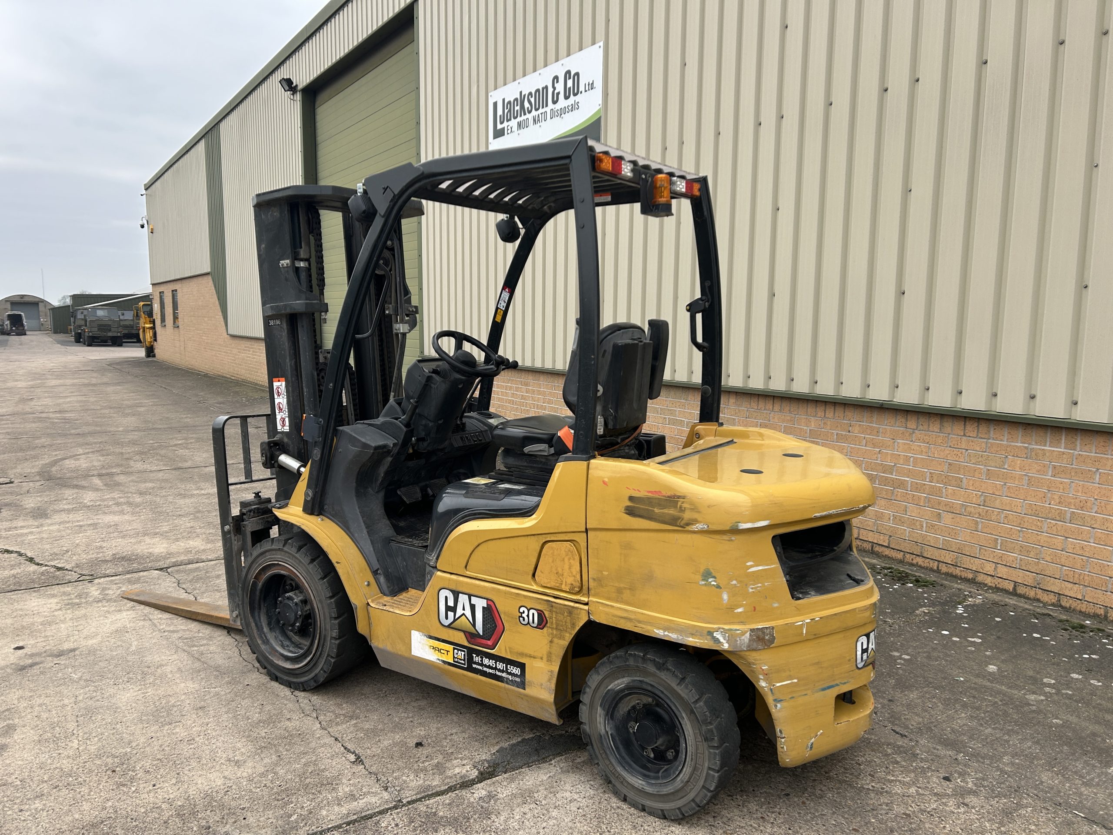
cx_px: 556
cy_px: 418
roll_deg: -0.8
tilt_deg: -5.7
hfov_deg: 67.3
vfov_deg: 53.1
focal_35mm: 26
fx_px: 836
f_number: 1.5
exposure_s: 1/678
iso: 50
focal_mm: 5.7
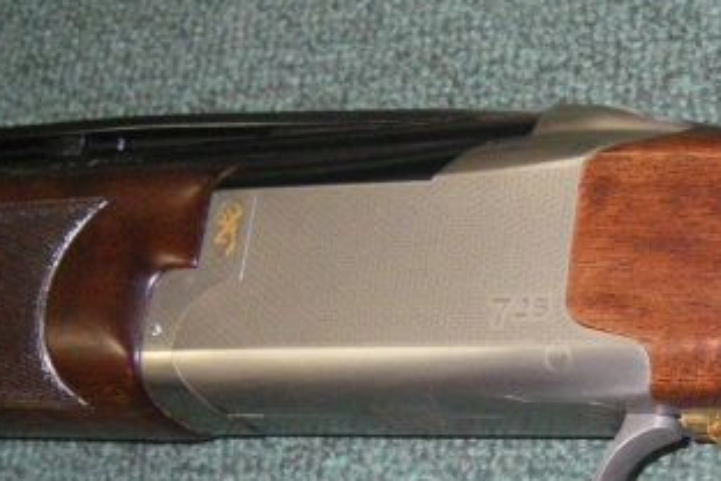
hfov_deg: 23.2
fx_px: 1682
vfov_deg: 16.1
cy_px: 385
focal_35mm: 84
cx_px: 712
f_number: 3.5
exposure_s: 1/50
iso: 400
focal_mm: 5
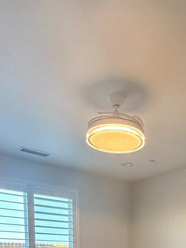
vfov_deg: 37.0
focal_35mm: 39
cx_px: 135
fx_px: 279
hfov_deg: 36.2
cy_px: 295
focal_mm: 2.22
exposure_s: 1/120
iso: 320
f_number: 2.2
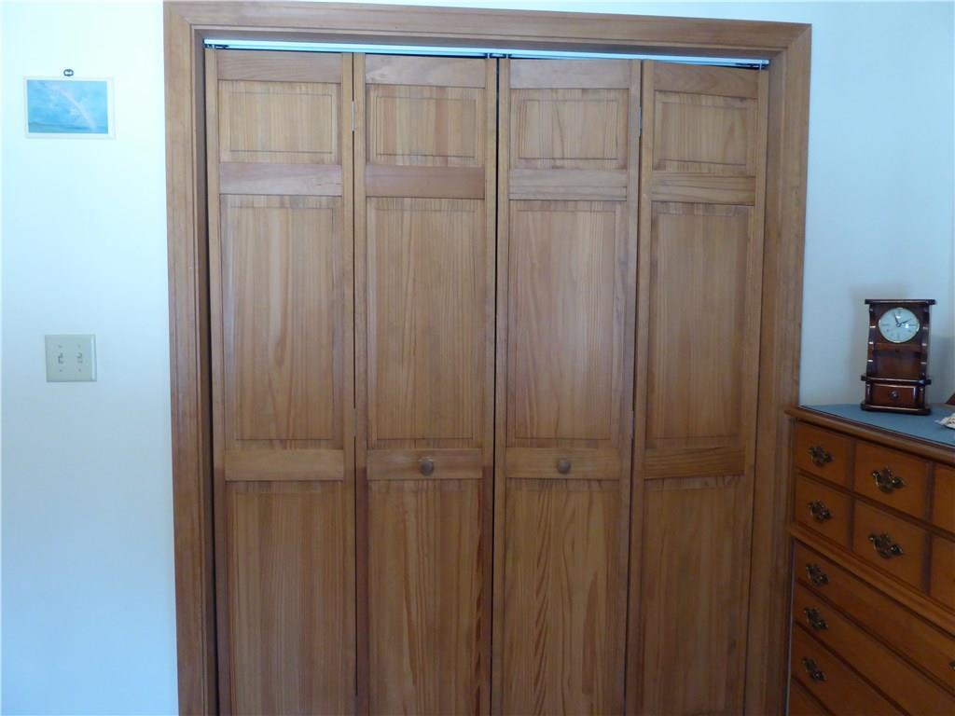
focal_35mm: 25
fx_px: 690
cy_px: 358
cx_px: 478
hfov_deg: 69.4
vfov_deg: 54.9
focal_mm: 4.3
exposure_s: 1/20
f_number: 3.3
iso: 400
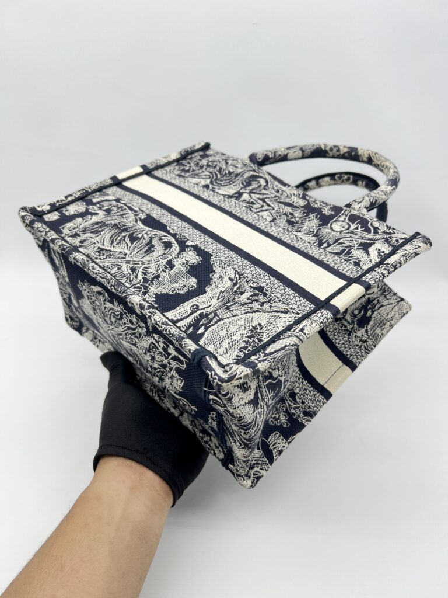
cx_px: 224
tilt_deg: -31.6
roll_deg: -2.5
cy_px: 299
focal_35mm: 26
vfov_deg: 67.3
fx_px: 449
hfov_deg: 53.1
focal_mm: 5.7
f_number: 1.5
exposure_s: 1/100
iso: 40
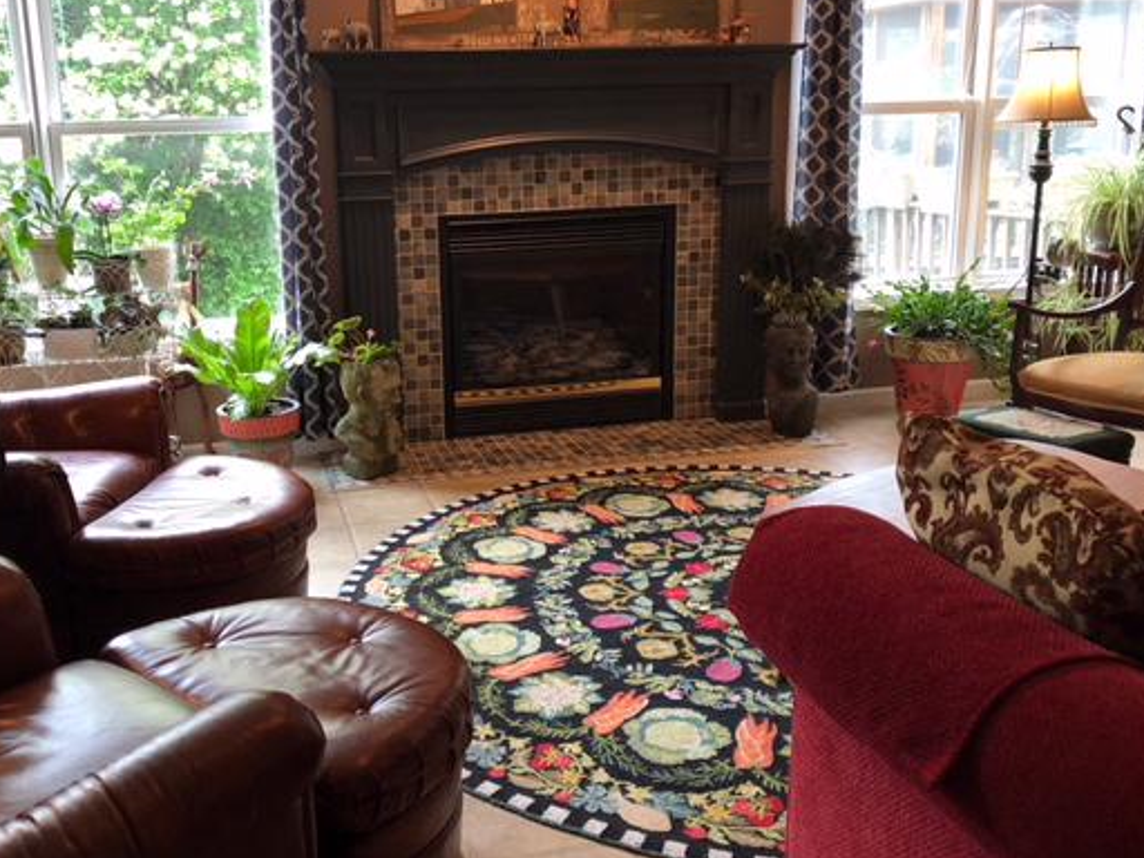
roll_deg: +1.2
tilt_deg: -13.7
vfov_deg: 40.7
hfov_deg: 52.4
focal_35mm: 35
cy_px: 400
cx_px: 480
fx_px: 1157
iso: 40
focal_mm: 3.99
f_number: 1.8
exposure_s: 1/17
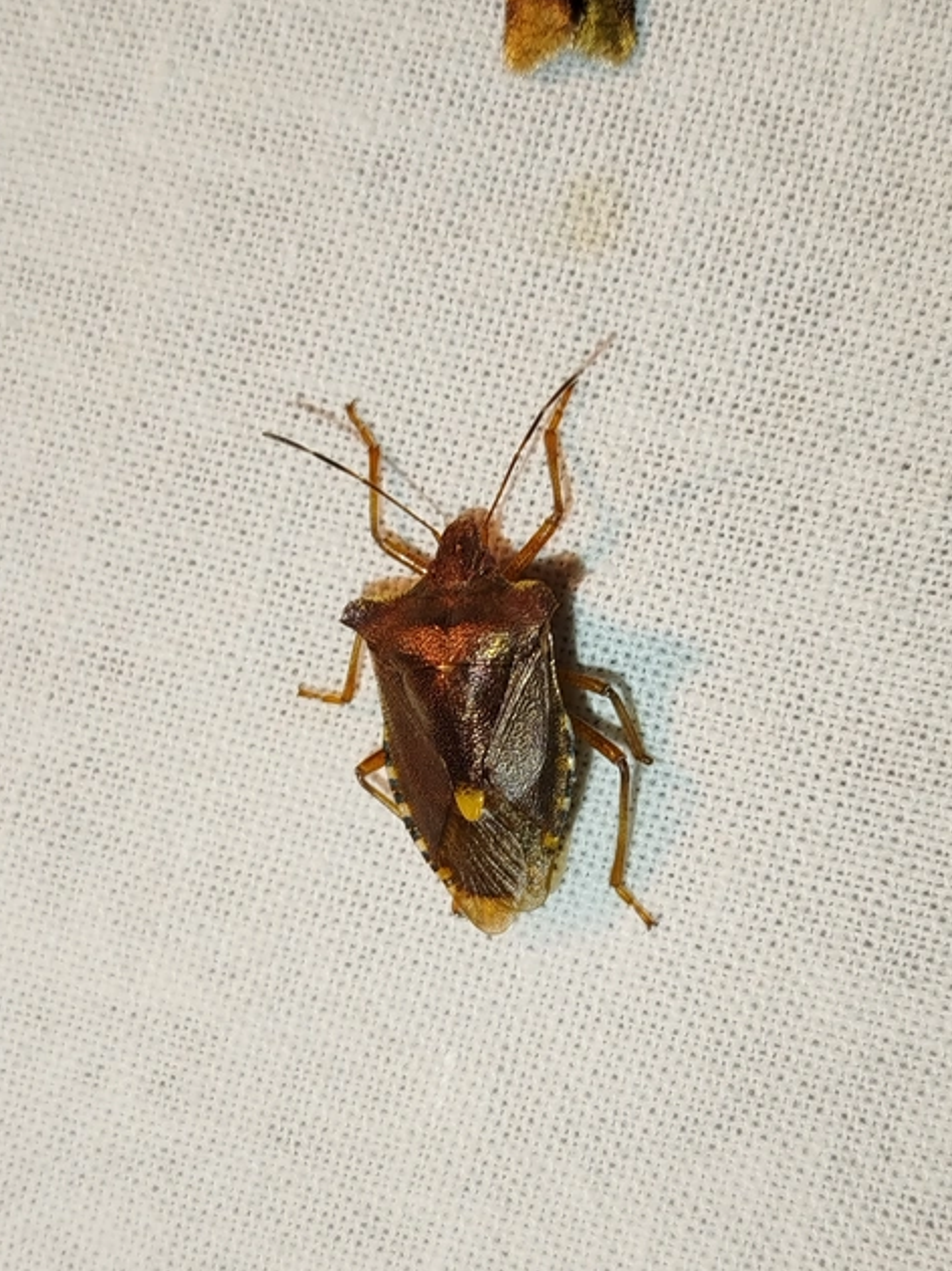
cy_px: 642
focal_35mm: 61
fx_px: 2238
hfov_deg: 24.0
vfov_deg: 31.7
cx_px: 474
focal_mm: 5.31
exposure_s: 1/50
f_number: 1.7
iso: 64
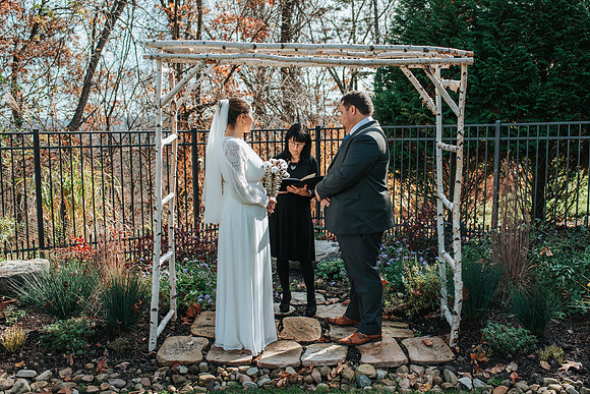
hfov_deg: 50.3
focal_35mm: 38
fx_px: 628
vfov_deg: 34.8
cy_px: 186
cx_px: 311
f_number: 3.5
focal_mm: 35
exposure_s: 1/1250
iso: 400
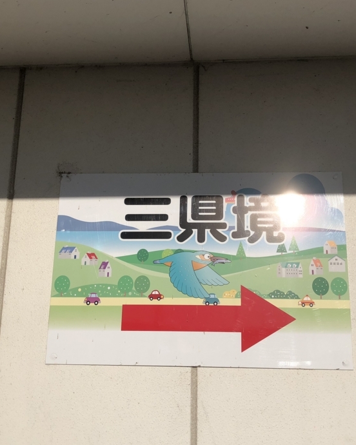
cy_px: 228
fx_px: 553
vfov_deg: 43.8
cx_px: 188
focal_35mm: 42
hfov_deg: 35.7
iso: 20
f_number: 1.8
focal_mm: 3.99
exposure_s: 1/6024
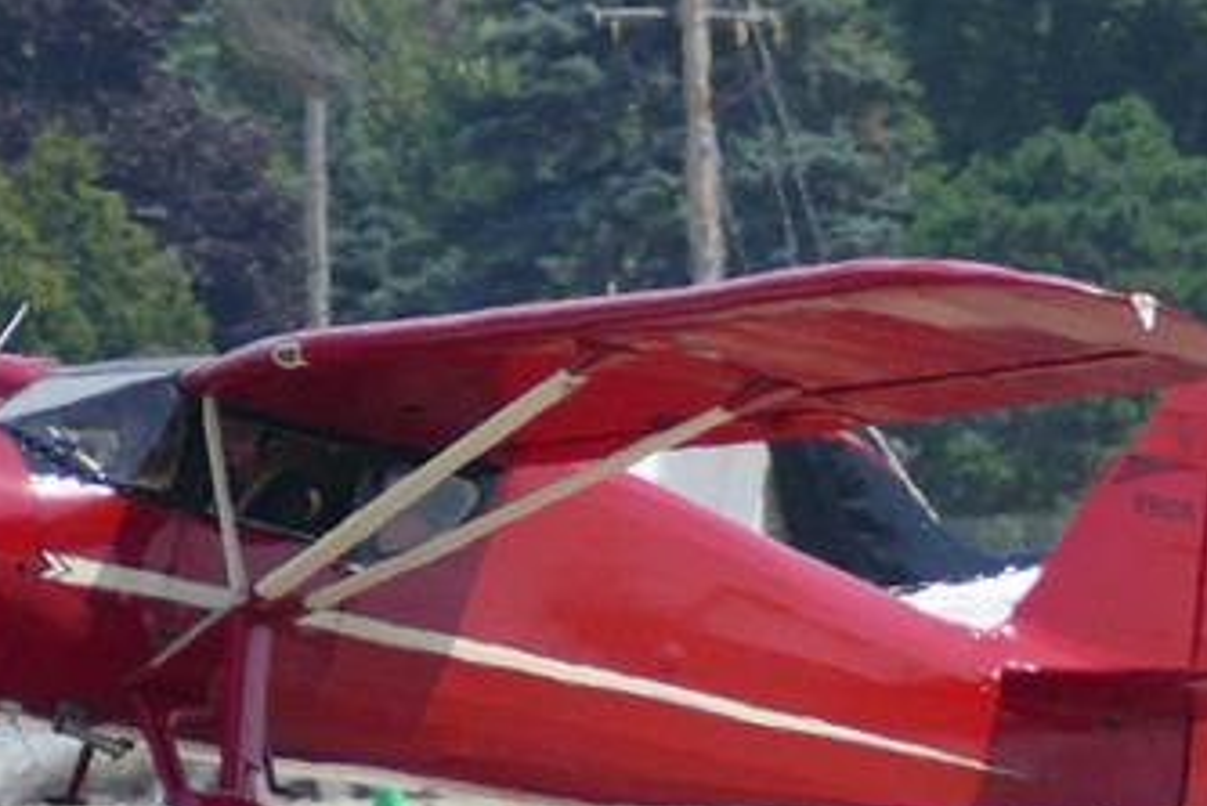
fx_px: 42328
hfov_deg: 1.6
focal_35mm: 1262
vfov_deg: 1.1
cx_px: 484
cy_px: 504
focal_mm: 146
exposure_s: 1/1300
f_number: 4
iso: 125
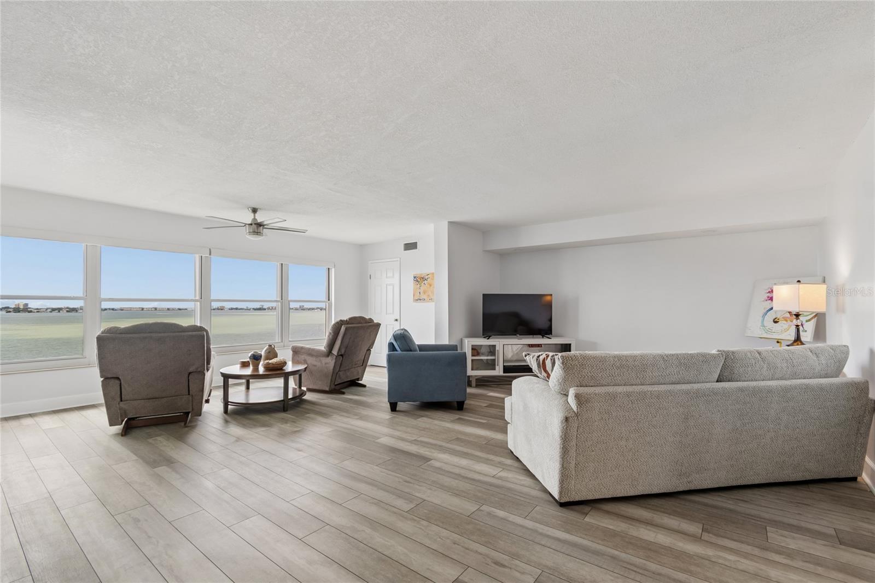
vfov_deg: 77.3
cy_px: 292
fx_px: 364
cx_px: 438
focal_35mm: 15
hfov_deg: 100.4
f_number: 4.5
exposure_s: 1/60
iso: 100
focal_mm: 10
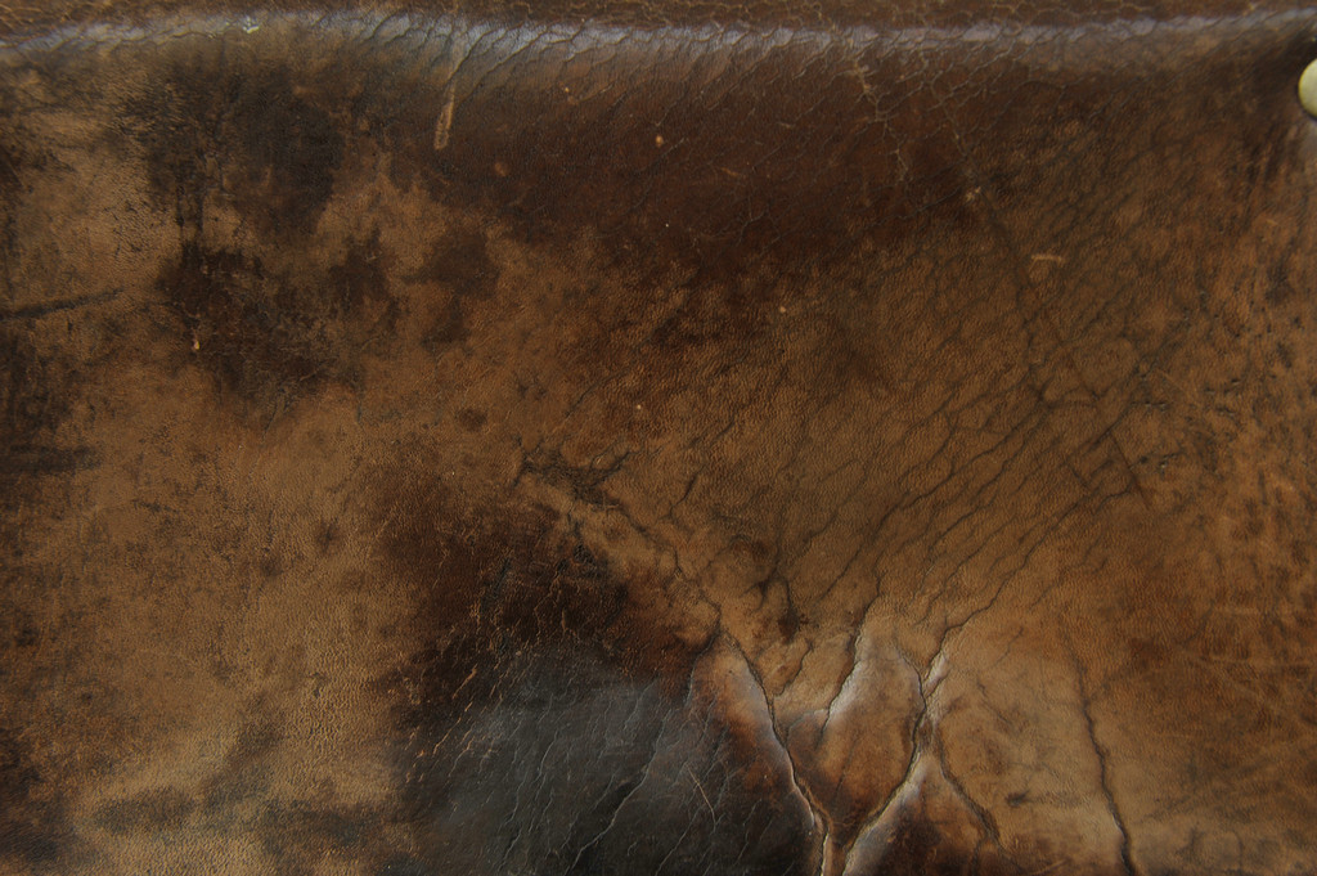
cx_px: 658
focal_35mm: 50
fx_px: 1828
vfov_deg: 26.9
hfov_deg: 39.6
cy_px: 438
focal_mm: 50
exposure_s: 1/50
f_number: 11
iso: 400
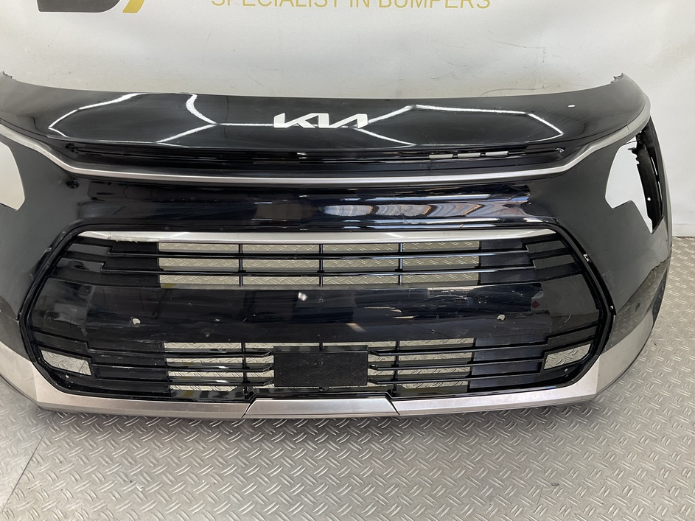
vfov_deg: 45.4
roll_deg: -2.4
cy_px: 248
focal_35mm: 31
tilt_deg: -28.7
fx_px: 622
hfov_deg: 58.3
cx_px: 332
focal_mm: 3
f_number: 1.8
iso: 25
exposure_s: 1/100
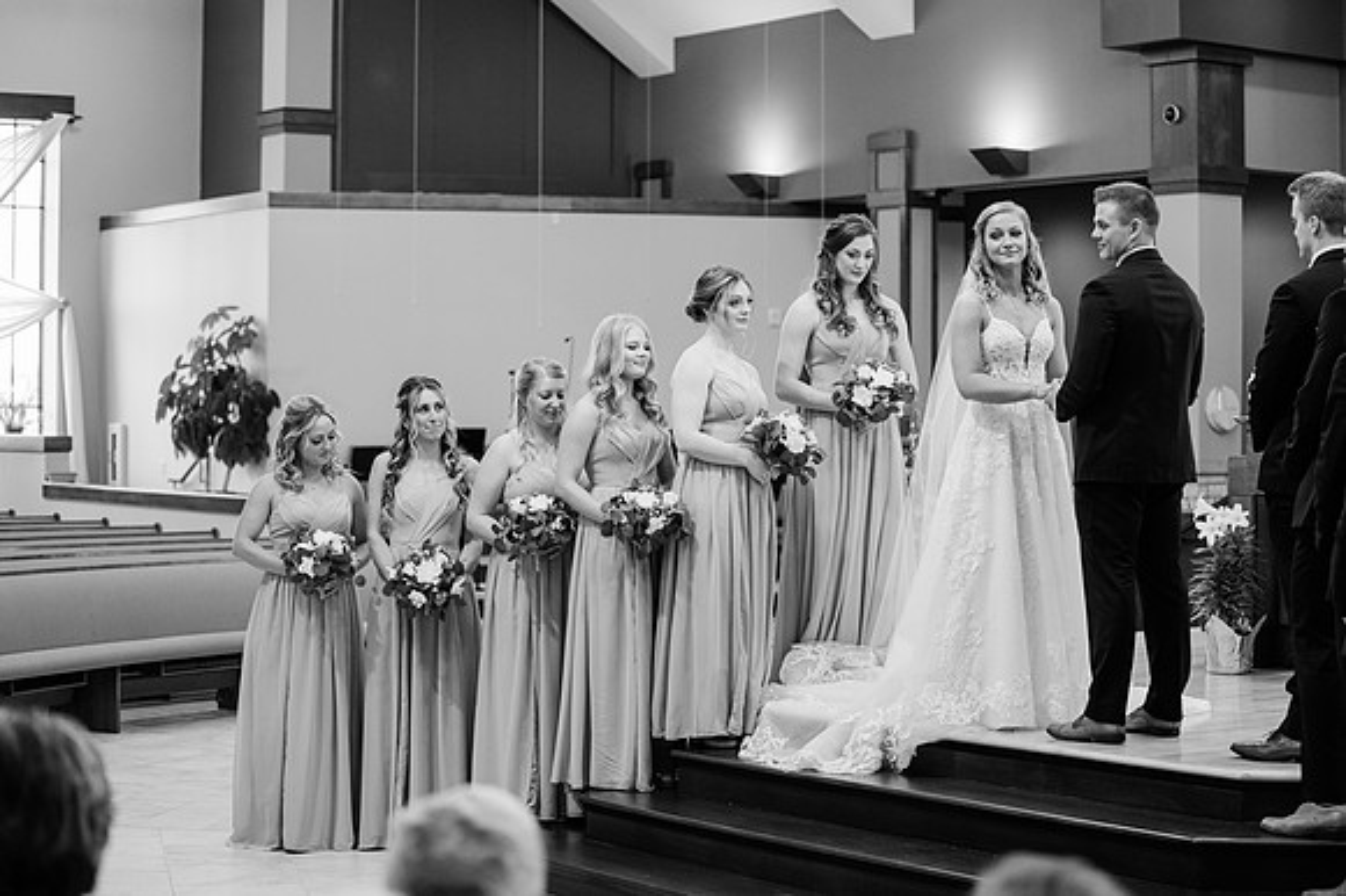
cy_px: 448
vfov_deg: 18.8
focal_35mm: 72
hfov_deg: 27.9
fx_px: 2707
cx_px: 673
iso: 1000
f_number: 2.8
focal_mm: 70
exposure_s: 1/250
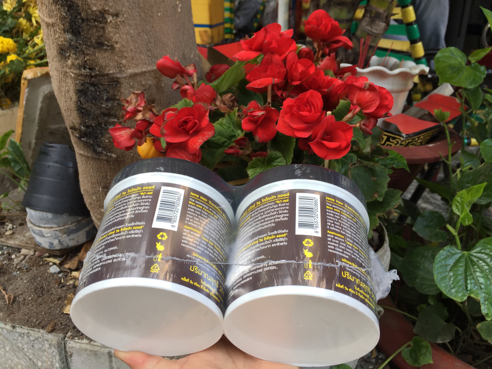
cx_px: 246
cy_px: 184
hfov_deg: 61.7
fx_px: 412
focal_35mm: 29
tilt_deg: -14.9
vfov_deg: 48.2
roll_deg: -3.3
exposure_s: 1/100
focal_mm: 4.15
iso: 32
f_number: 2.2
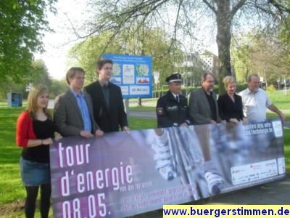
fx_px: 293
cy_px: 109
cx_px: 145
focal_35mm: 35
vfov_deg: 40.7
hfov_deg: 52.6
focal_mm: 6.3
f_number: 8.4
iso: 800
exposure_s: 1/350
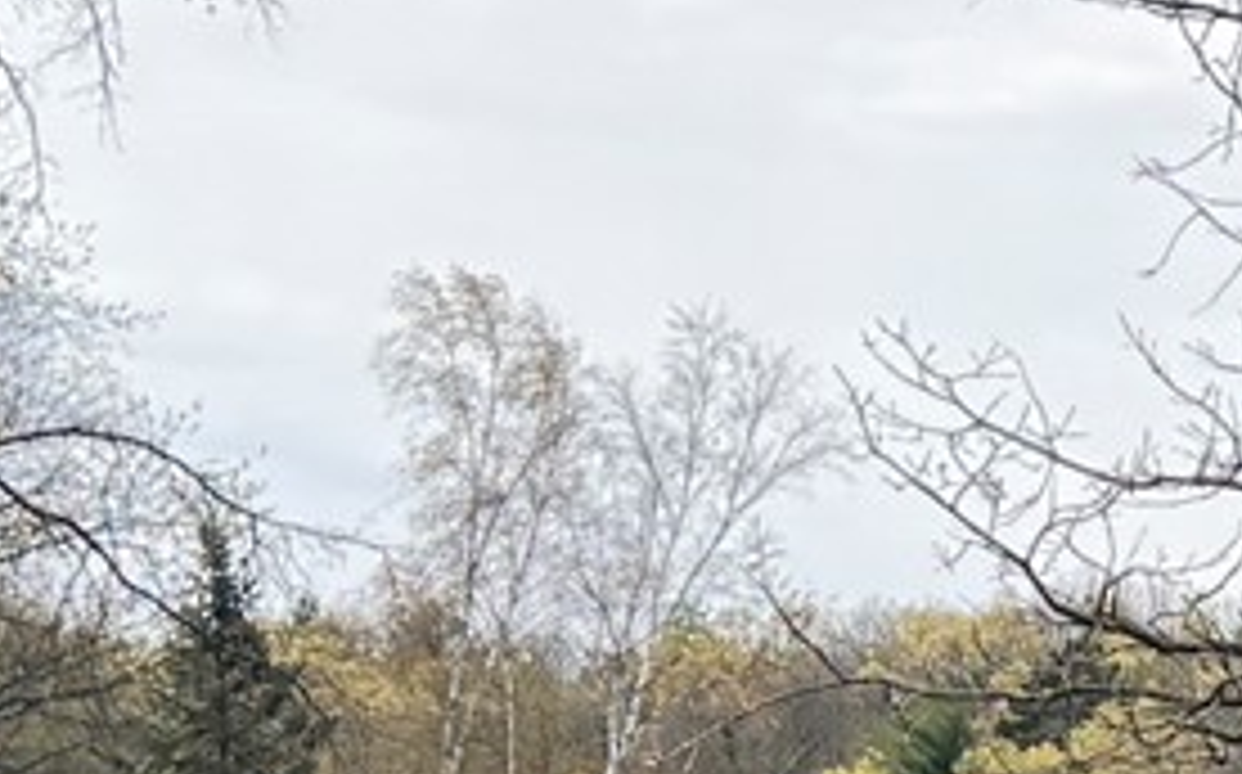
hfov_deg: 10.3
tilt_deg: +4.2
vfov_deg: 6.9
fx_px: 6392
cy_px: 760
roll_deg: -2.2
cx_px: 2408
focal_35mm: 189
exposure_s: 1/3584
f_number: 1.78
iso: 100
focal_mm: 6.76
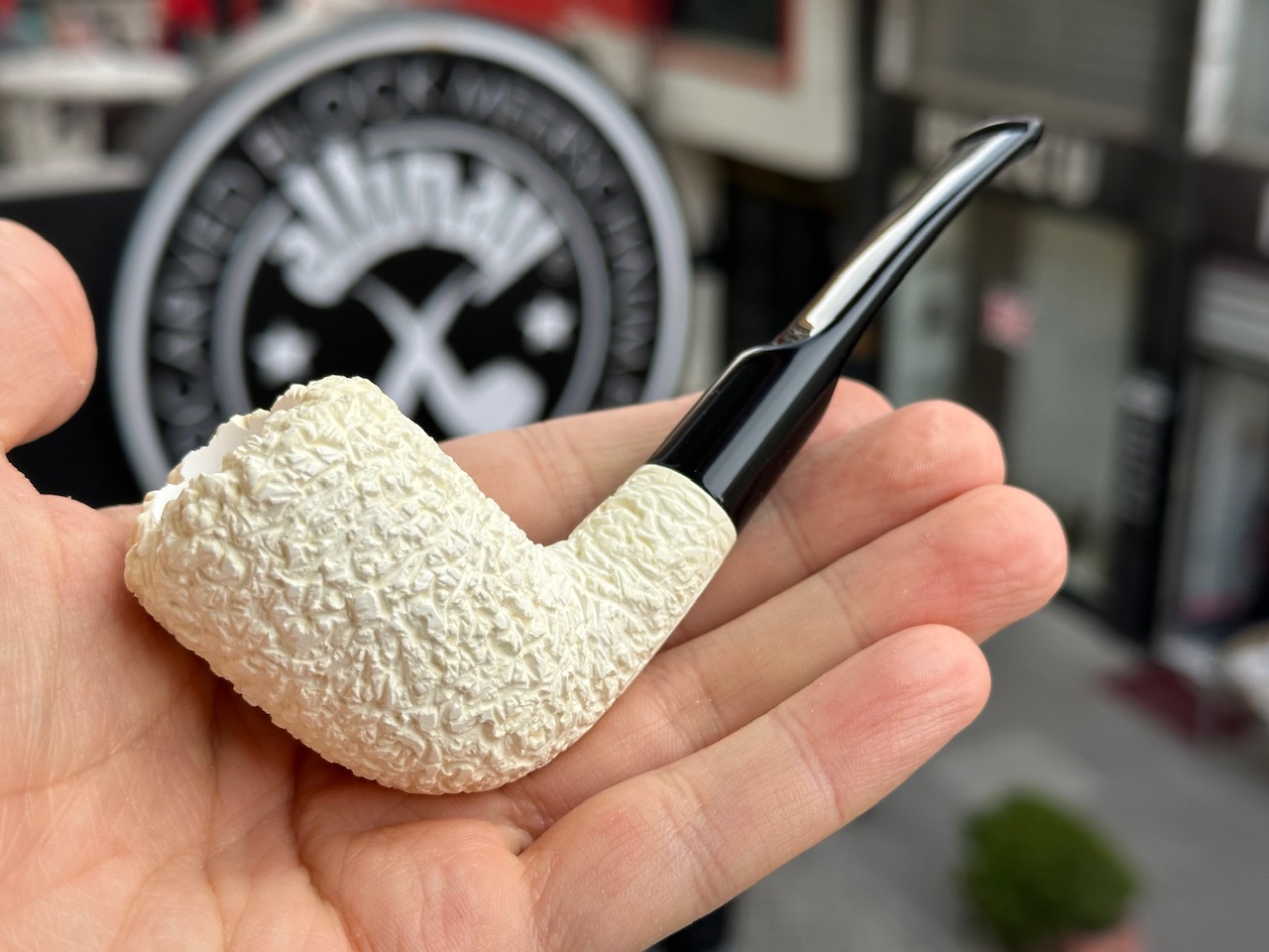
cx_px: 634
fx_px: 1760
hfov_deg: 39.7
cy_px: 476
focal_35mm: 48
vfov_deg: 30.3
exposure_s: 1/555
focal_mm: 6.86
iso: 64
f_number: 1.78
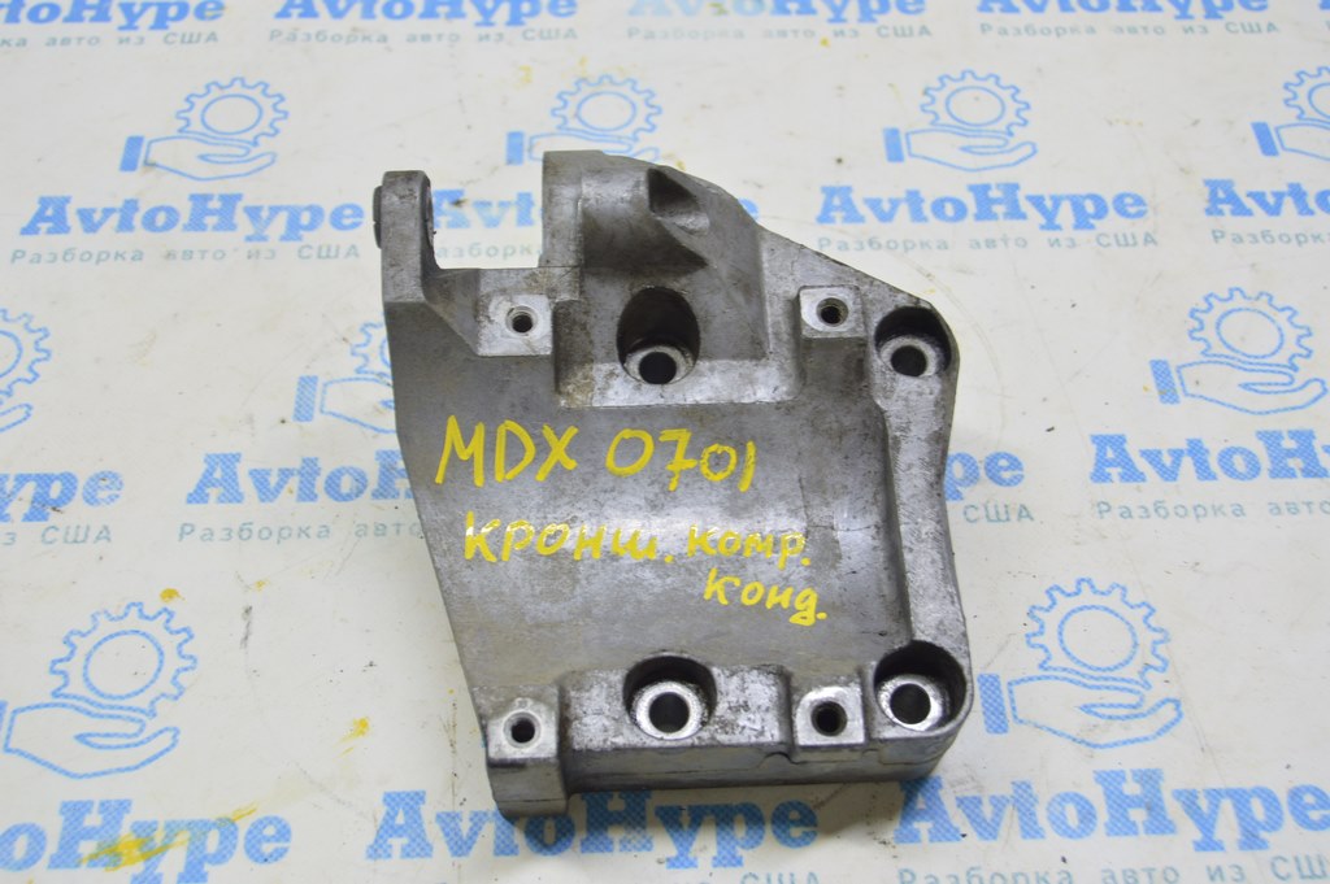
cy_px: 442
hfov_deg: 46.4
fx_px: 1550
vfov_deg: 31.8
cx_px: 665
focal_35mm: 42
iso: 400
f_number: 5.6
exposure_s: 1/20
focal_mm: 28
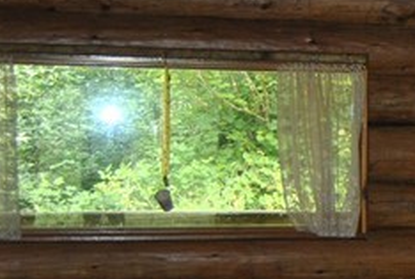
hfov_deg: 14.4
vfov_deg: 11.0
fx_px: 1444
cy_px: 238
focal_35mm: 125
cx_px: 743
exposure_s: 1/60
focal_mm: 18
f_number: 3.5
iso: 200
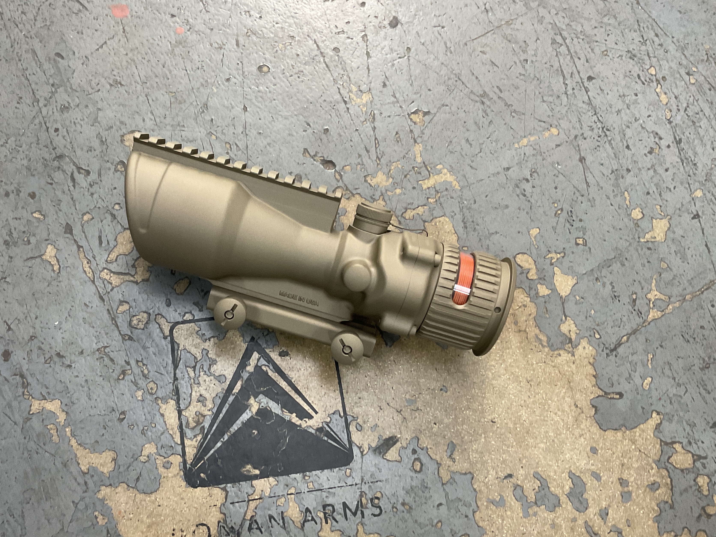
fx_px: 724
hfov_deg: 52.2
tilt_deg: -74.9
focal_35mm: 35
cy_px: 315
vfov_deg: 40.6
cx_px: 284
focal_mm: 3
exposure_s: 1/60
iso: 125
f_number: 1.8
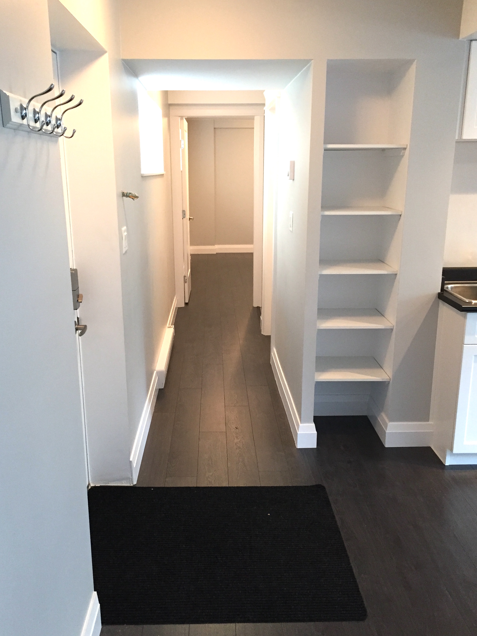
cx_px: 227
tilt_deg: -15.0
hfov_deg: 45.4
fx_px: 570
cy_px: 324
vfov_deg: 58.3
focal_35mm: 31
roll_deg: +0.0
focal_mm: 4.15
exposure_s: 1/30
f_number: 2.2
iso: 160
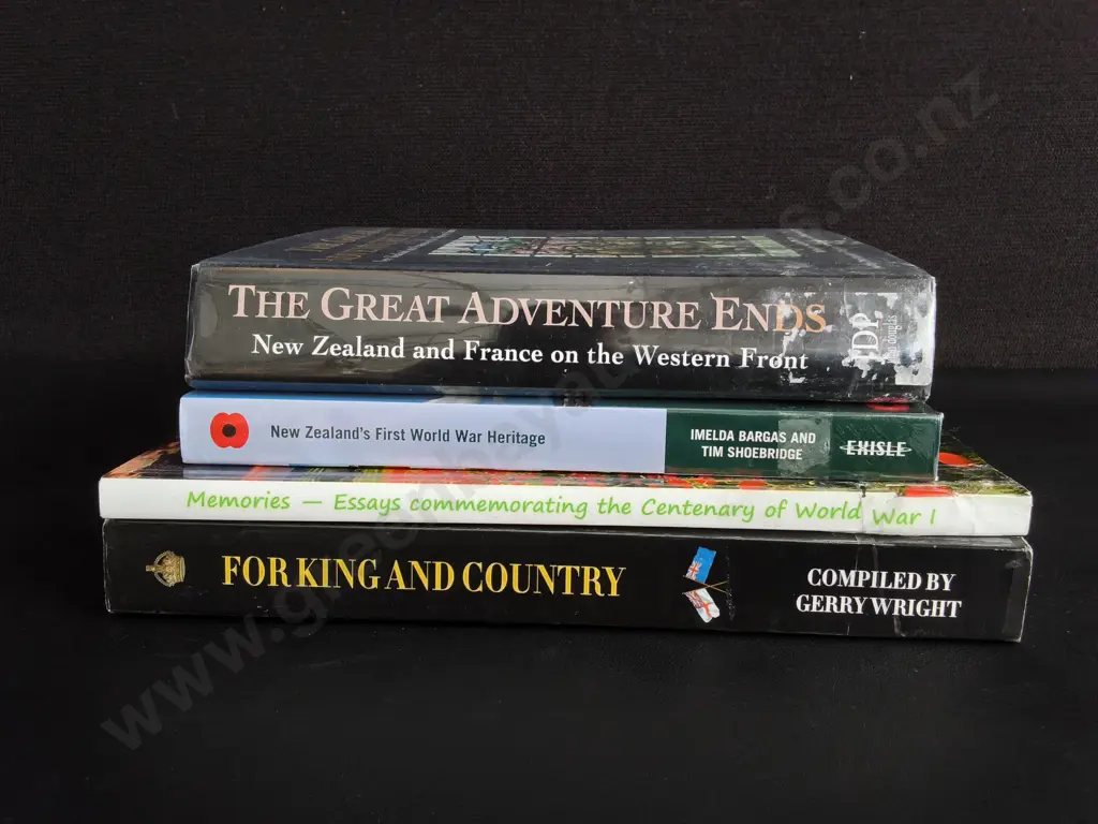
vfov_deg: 51.4
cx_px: 549
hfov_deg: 65.3
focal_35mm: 27
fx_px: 856
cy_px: 412
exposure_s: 1/100
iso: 64
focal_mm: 2.87
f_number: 2
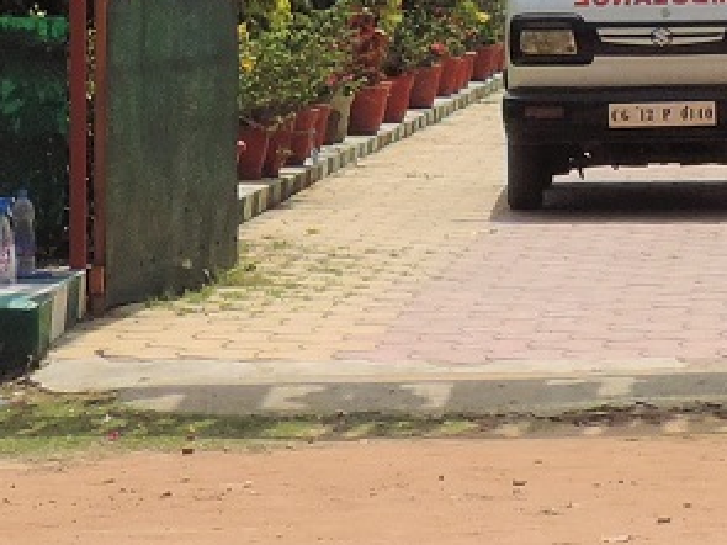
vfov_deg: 5.5
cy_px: -236
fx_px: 5584
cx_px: 580
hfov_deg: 7.4
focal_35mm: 266
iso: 80
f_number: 3.3
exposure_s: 1/1250
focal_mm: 7.1
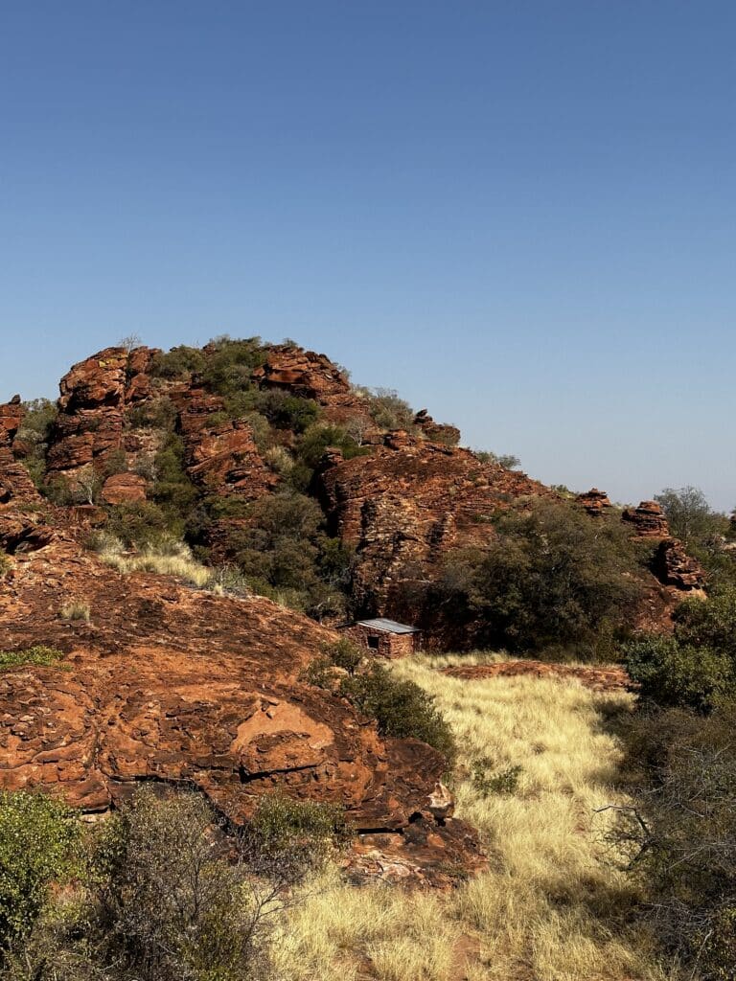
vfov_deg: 39.7
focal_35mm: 48
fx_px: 1361
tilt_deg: +3.8
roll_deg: +2.5
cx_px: 368
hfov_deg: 30.3
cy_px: 490
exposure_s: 1/4016
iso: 64
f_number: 1.78
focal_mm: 6.86
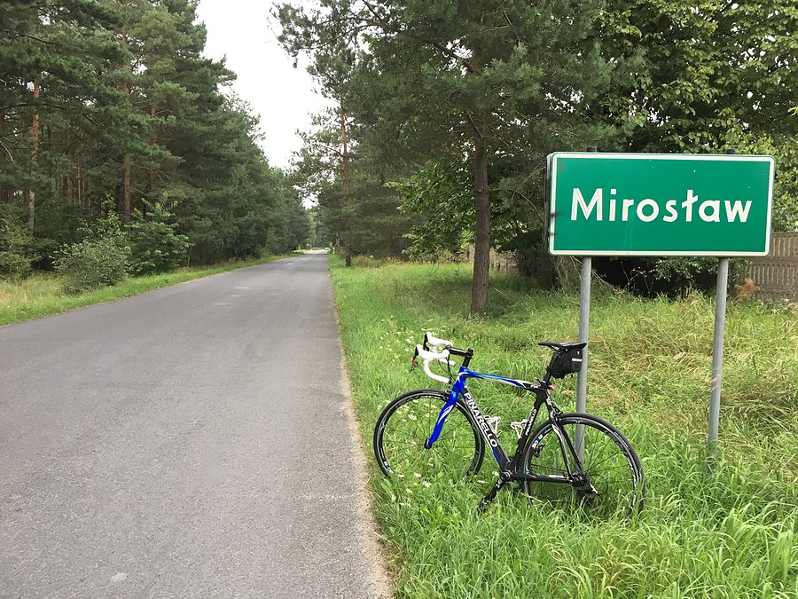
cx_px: 399
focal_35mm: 29
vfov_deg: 48.2
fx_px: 669
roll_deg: -0.6
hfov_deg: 61.7
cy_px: 300
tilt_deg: -5.0
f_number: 2.2
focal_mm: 4.15
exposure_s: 1/33
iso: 32
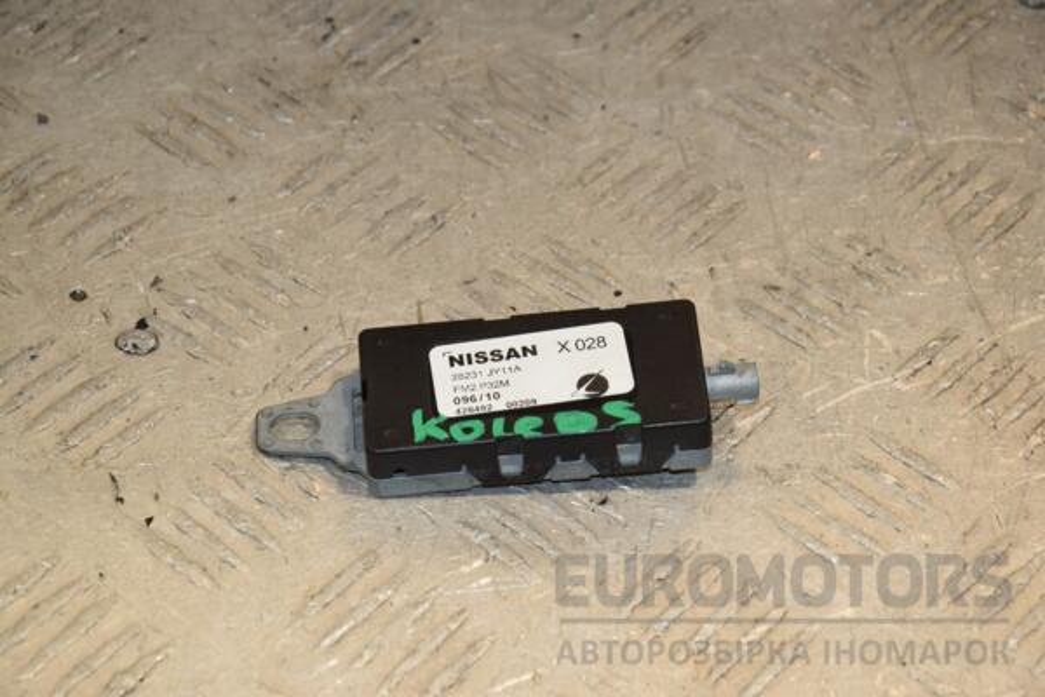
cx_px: 522
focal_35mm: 158
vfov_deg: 8.7
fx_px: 4572
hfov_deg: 13.0
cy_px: 348
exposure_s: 1/200
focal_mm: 105
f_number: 8
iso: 800
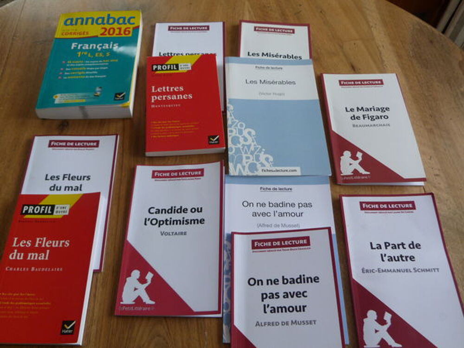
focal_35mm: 32
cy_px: 174
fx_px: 429
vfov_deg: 44.2
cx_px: 232
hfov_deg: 56.8
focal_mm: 5.8
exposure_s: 1/60
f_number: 3
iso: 160
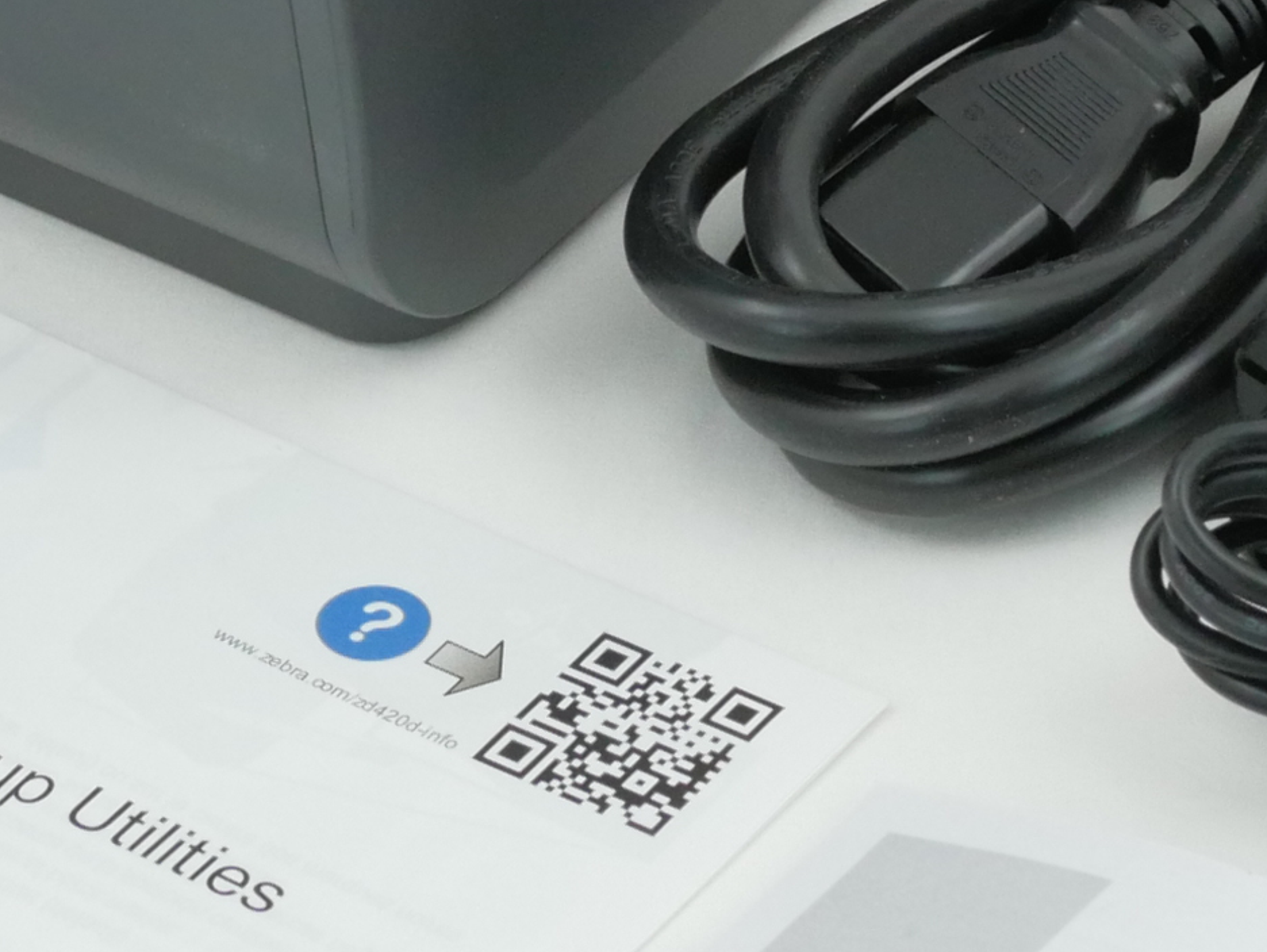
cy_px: 34
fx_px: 10768
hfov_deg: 6.7
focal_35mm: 294
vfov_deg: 5.1
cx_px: 633
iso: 800
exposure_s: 1/160
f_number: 5.6
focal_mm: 30
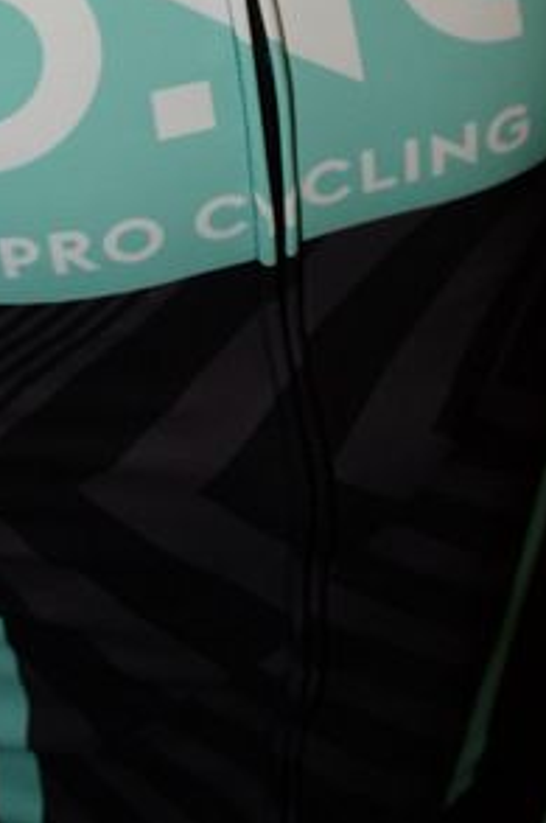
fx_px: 2237
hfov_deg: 13.9
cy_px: -703
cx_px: 210
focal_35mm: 98
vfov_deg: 16.9
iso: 200
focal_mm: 24
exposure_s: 1/250
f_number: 2.8
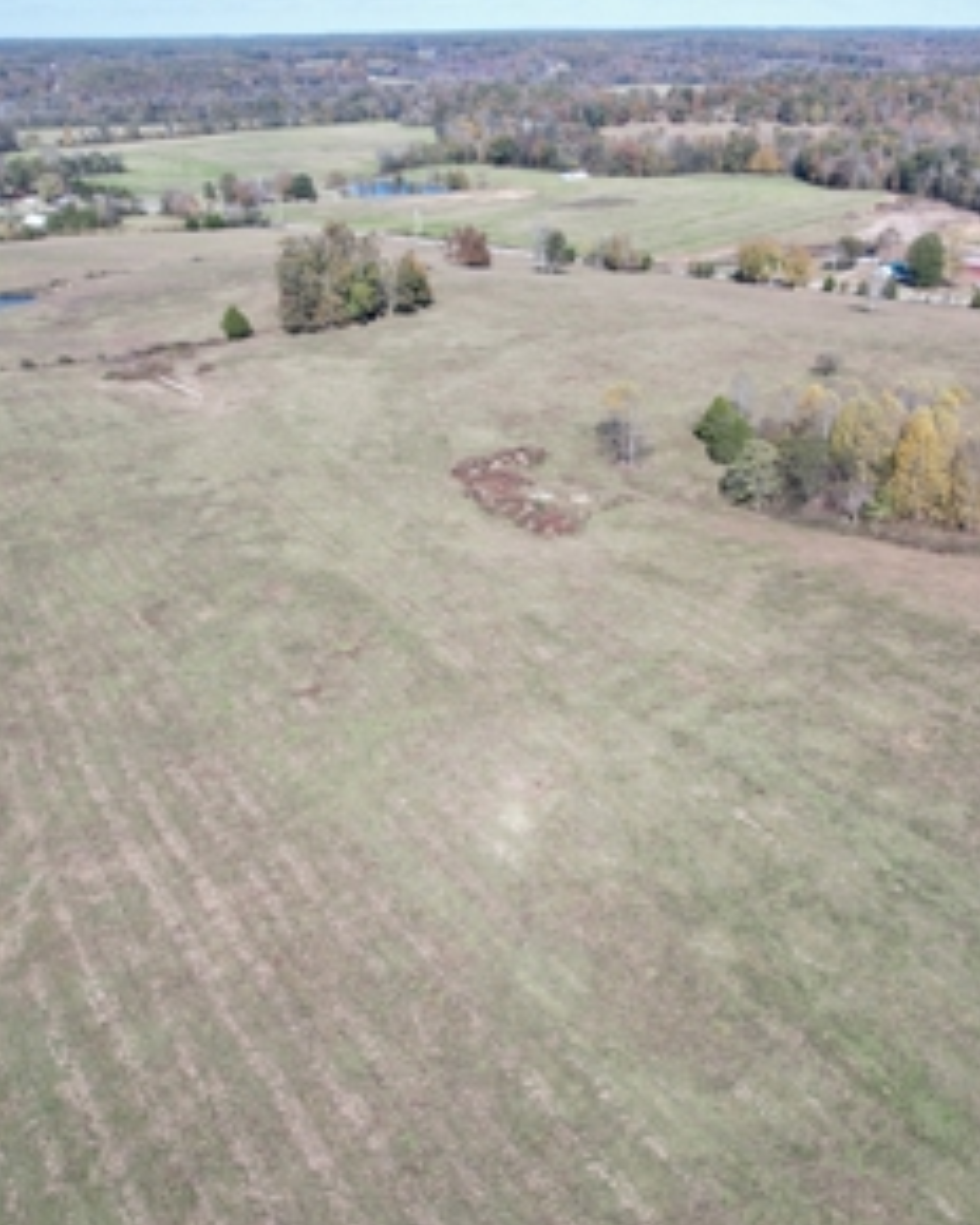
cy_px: 625
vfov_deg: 55.7
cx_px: 667
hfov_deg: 45.0
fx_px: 1160
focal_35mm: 32
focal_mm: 8.38
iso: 100
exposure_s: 1/1250
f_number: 2.8
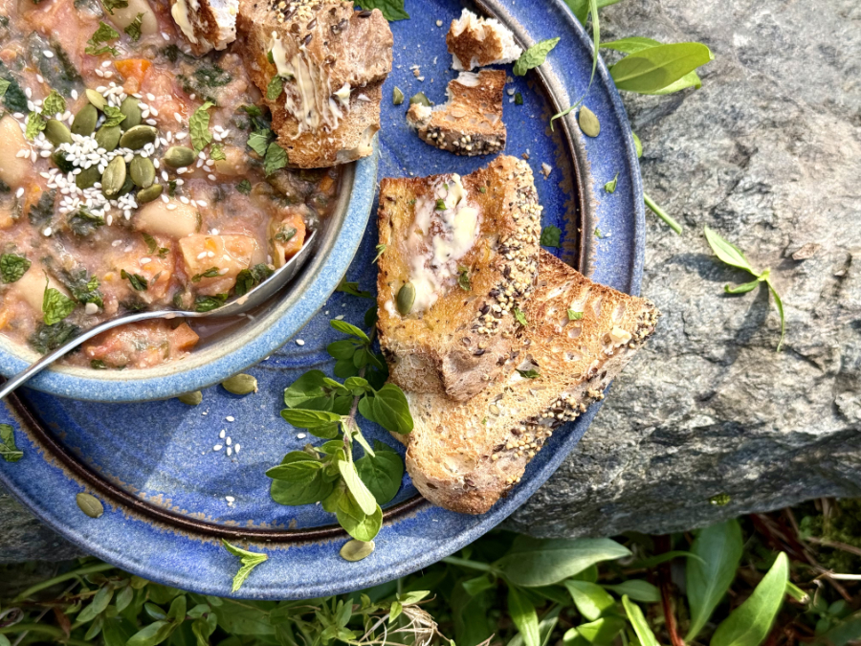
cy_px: 323
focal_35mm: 48
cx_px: 430
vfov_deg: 30.3
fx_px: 1194
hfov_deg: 39.7
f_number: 1.8
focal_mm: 6.8
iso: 64
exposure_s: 1/527
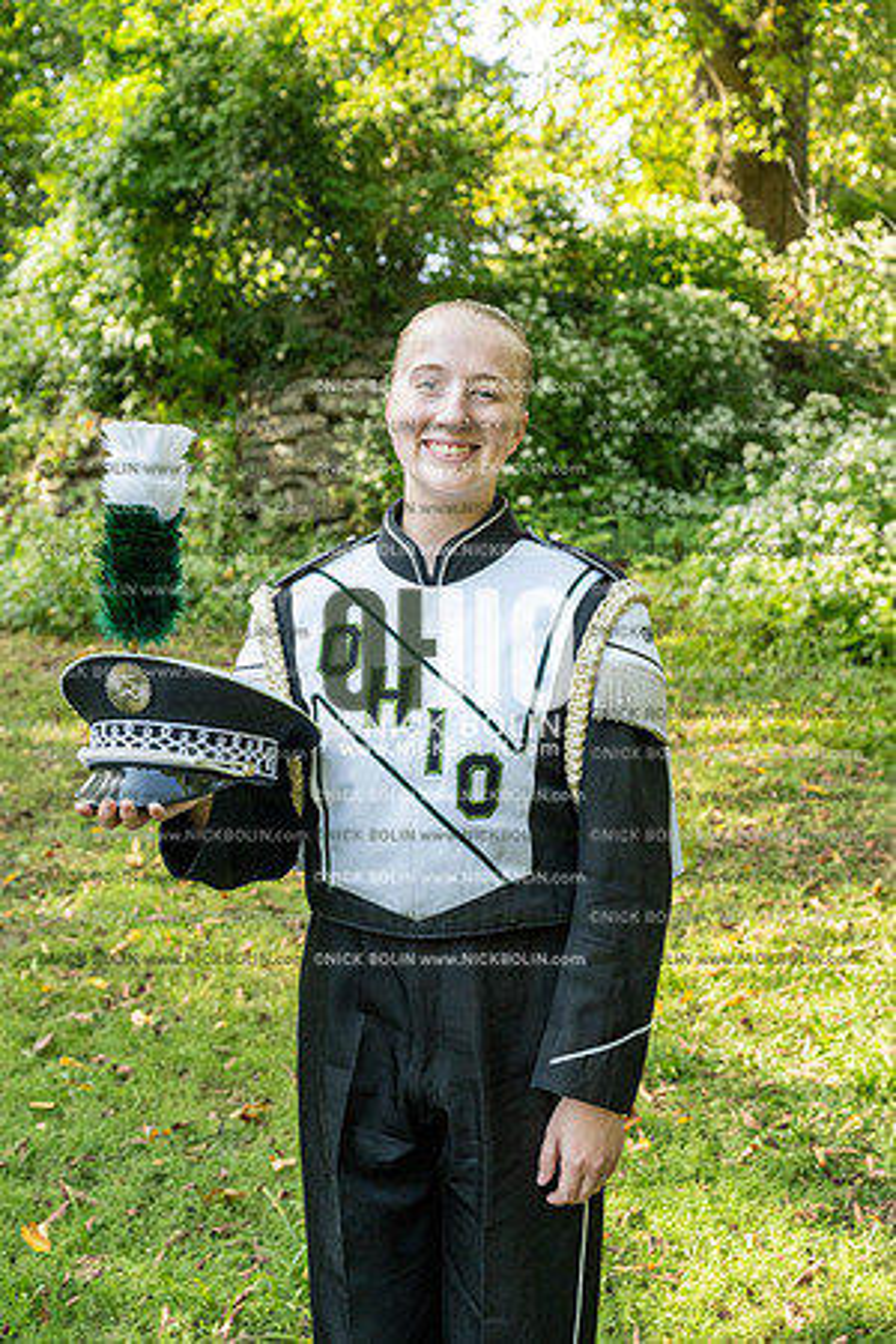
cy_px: 672
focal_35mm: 49
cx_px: 448
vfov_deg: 40.3
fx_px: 1829
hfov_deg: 27.5
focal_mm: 49
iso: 1250
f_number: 5.6
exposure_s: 1/800
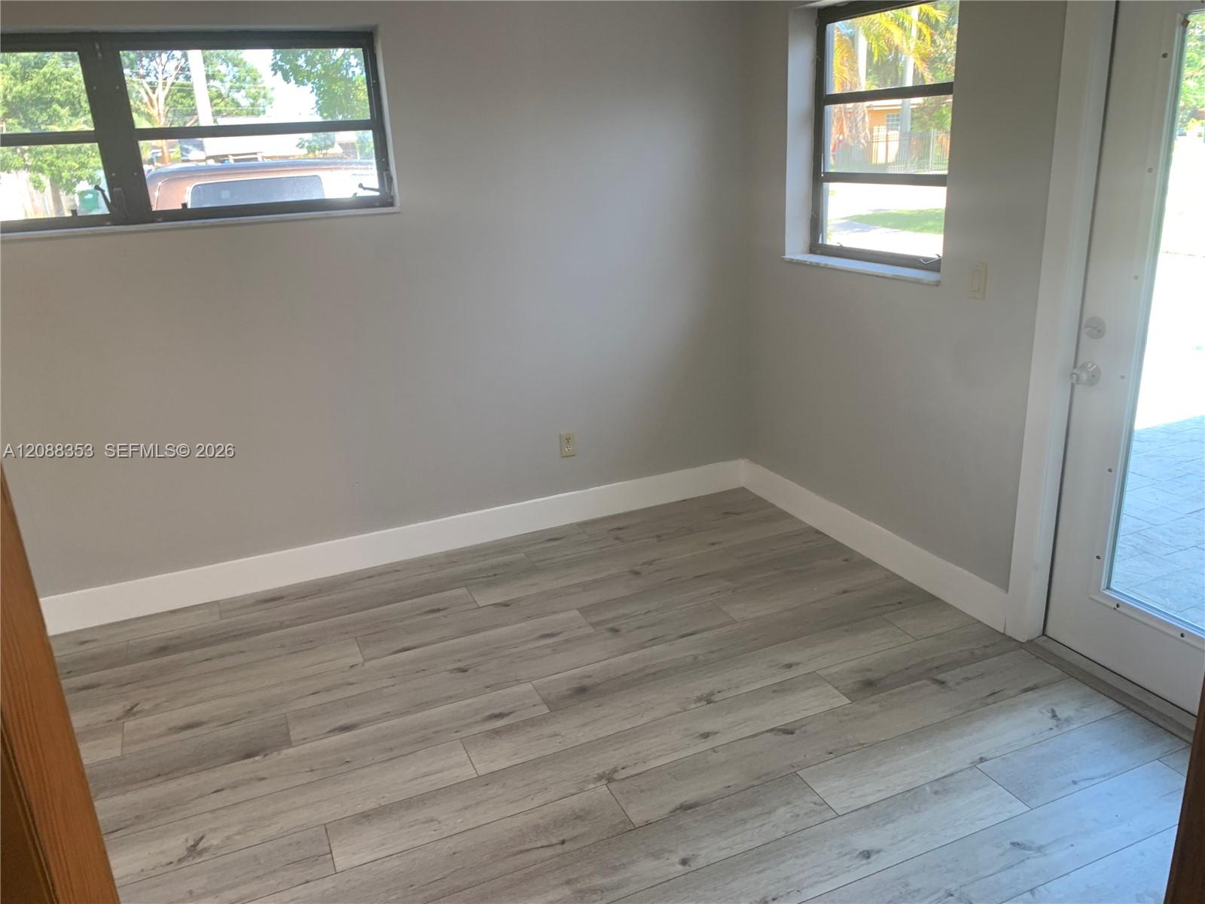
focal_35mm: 26
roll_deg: +1.9
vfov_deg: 53.1
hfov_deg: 67.3
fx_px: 905
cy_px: 452
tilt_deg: -18.0
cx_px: 602
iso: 80
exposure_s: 1/120
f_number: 1.8
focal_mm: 4.25
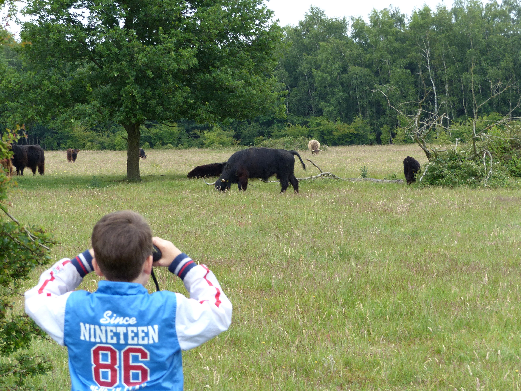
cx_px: 260
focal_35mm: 104
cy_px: 196
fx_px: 1565
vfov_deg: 14.2
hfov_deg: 18.9
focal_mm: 18.7
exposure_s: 1/125
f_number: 4
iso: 100
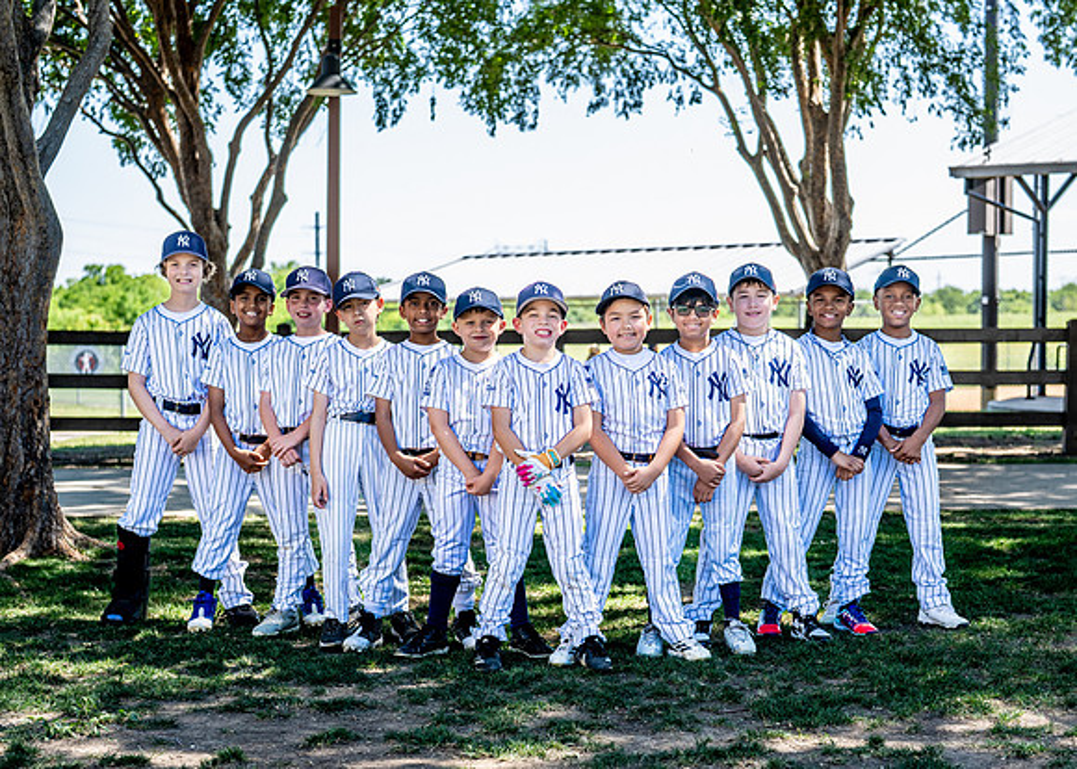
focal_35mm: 70
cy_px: 461
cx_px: 588
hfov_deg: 28.1
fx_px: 2150
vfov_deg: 20.2
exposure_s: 1/400
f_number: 2.8
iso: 100
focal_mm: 50
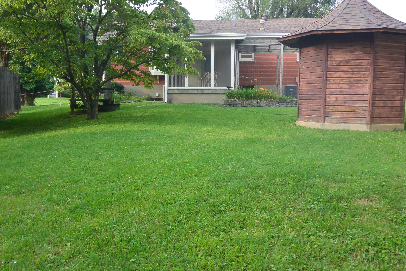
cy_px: 136
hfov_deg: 51.9
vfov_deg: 35.9
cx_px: 203
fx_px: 417
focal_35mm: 37
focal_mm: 14
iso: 160
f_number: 4
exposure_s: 1/250
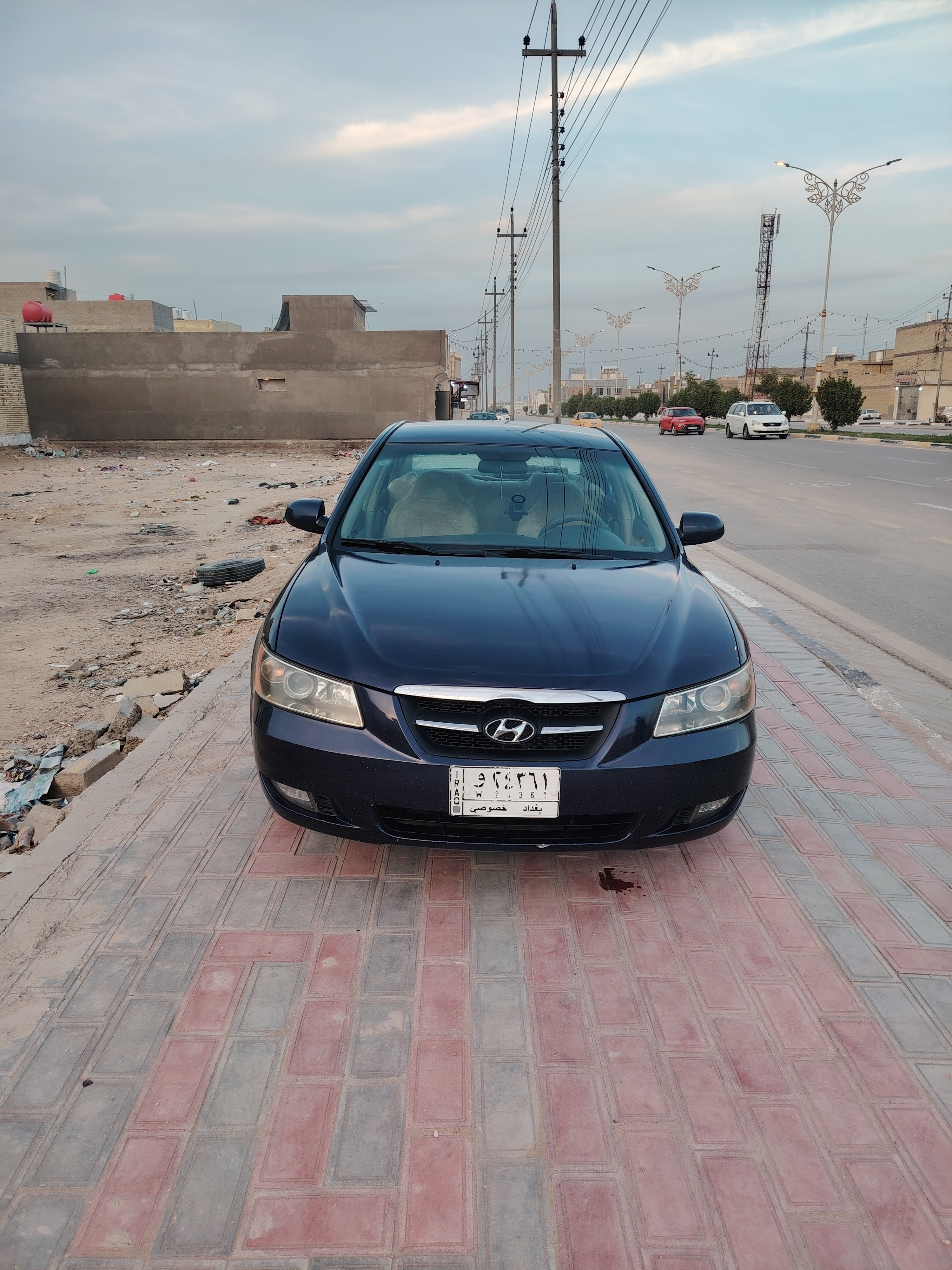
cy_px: 635
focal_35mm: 24
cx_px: 476
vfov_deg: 71.6
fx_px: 880
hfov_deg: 56.8
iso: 219
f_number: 1.75
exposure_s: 1/100
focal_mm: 5.25
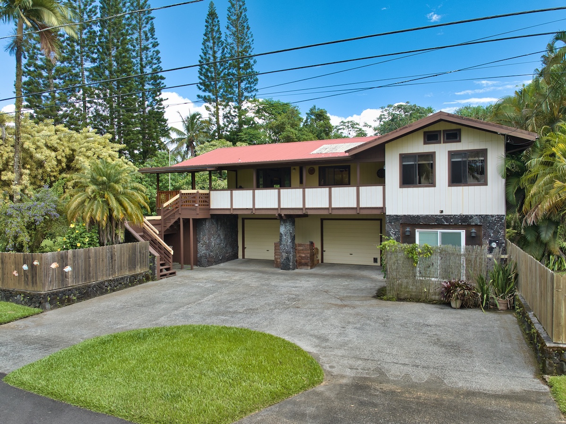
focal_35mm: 24
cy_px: 212
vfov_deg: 56.8
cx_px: 283
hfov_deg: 71.6
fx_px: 392
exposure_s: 1/500
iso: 100
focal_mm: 12.29
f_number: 4
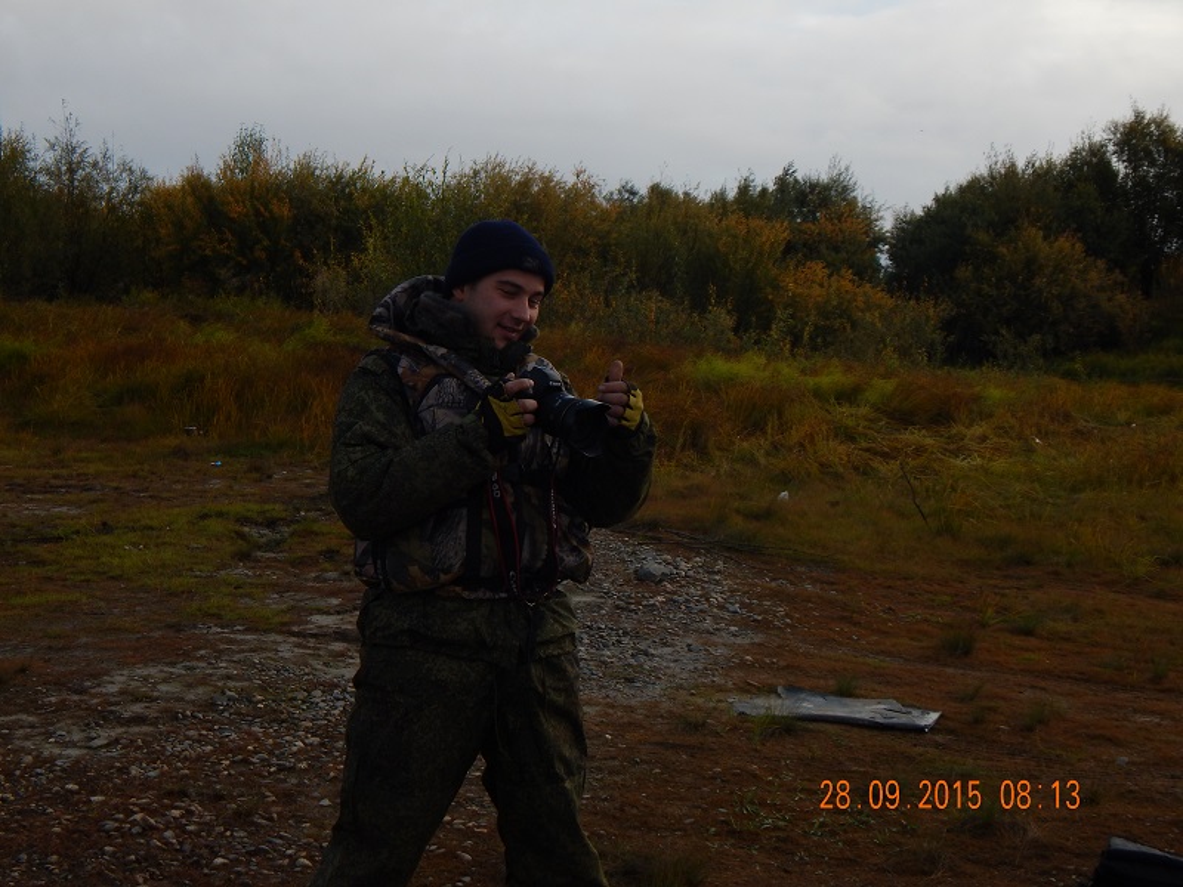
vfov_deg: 30.3
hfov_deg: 39.7
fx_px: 1640
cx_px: 592
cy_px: 444
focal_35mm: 48
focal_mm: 8.6
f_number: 3.7
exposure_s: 1/800
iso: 125
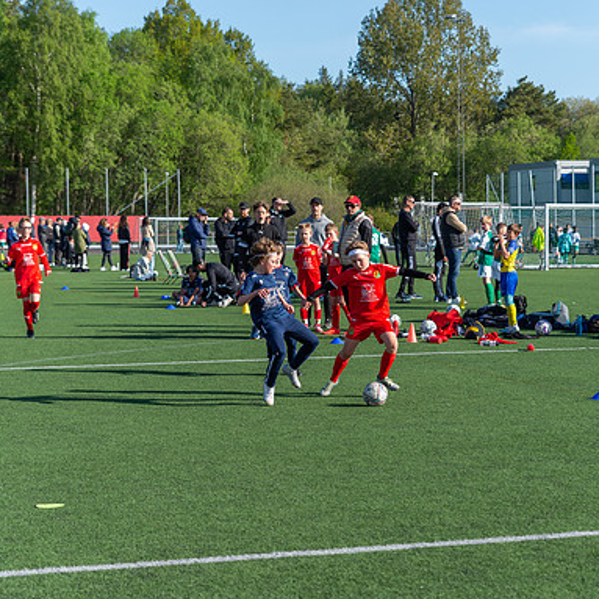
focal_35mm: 94
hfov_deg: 18.5
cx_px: 358
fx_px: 1840
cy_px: 298
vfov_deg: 18.5
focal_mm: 70
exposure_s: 1/640
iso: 110
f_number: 3.2
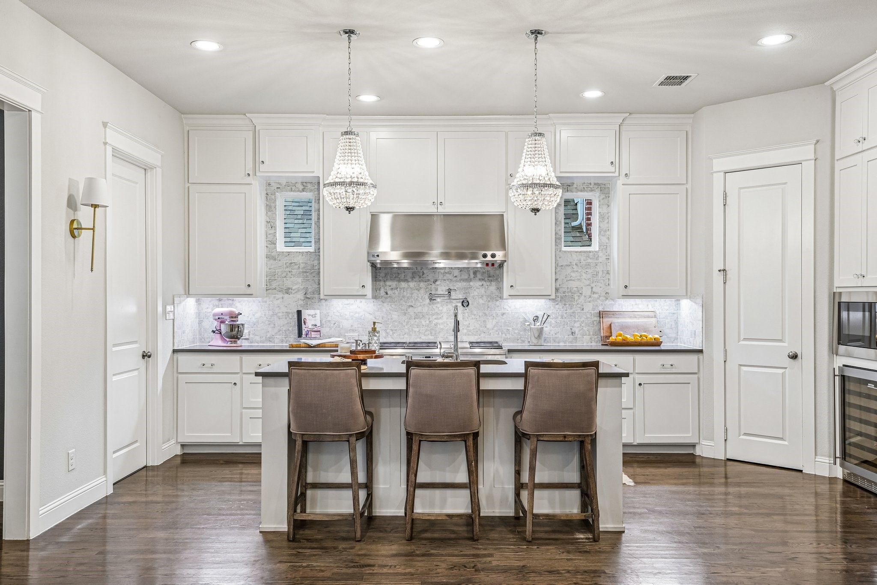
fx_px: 706
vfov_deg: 45.0
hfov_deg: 63.7
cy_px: 292
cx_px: 438
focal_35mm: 29
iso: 400
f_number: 8
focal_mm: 29
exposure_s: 1/15
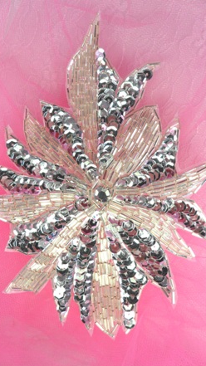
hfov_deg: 38.9
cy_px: 186
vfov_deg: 64.3
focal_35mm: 30
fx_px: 291
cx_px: 101
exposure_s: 1/180
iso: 80
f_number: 3.5
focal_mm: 4.9
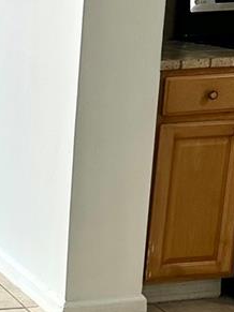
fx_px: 893
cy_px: 231
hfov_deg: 13.1
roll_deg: +0.1
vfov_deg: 19.7
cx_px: -224
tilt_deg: -16.7
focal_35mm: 99
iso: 80
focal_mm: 6.86
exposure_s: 1/361
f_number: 1.78
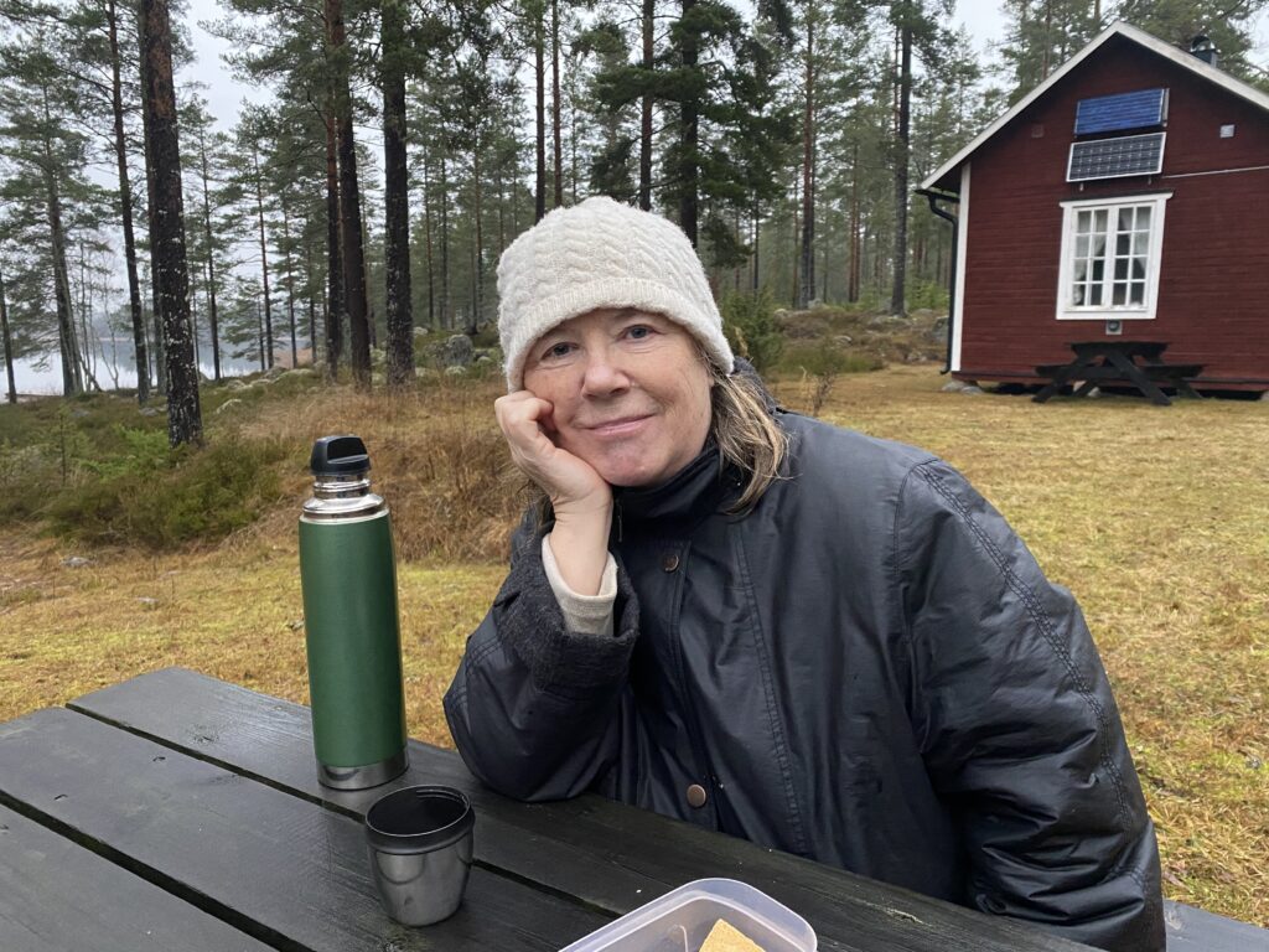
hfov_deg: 67.3
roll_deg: -0.7
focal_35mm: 26
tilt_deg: -7.7
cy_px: 476
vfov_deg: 53.1
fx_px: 953
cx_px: 634
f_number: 1.8
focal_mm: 4.25
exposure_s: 1/60
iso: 400
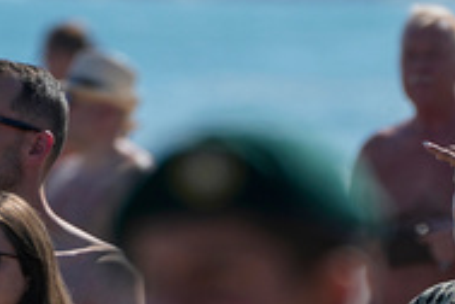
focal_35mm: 2051
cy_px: 509
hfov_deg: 1.0
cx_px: 188
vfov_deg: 0.7
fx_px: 25920
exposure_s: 1/1000
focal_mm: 379
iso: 100
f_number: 5.6
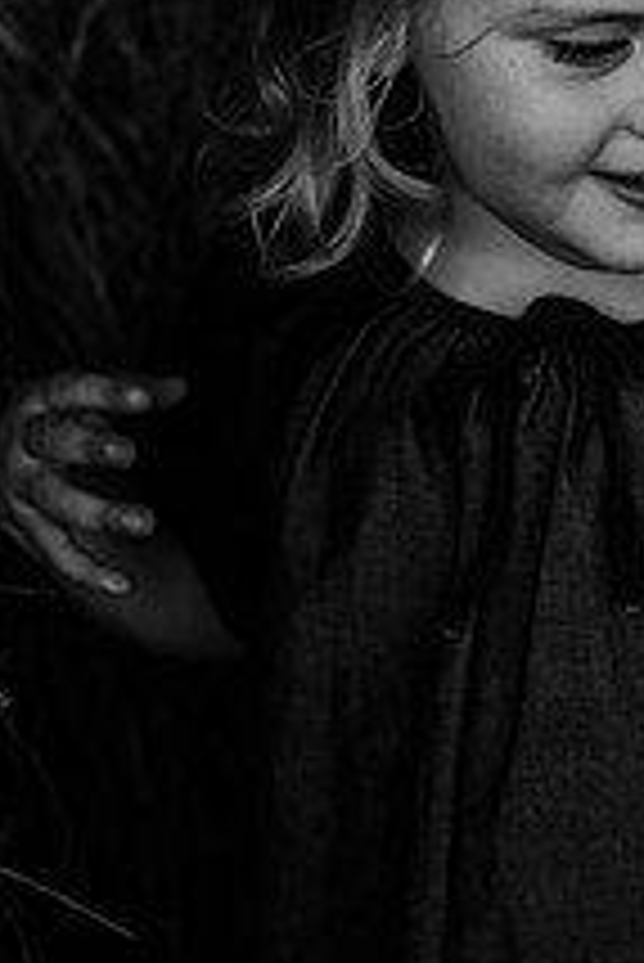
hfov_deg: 12.9
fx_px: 2813
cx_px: 621
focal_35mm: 105
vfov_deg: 19.4
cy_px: 328
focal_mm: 50
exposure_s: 1/800
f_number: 2.8
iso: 200
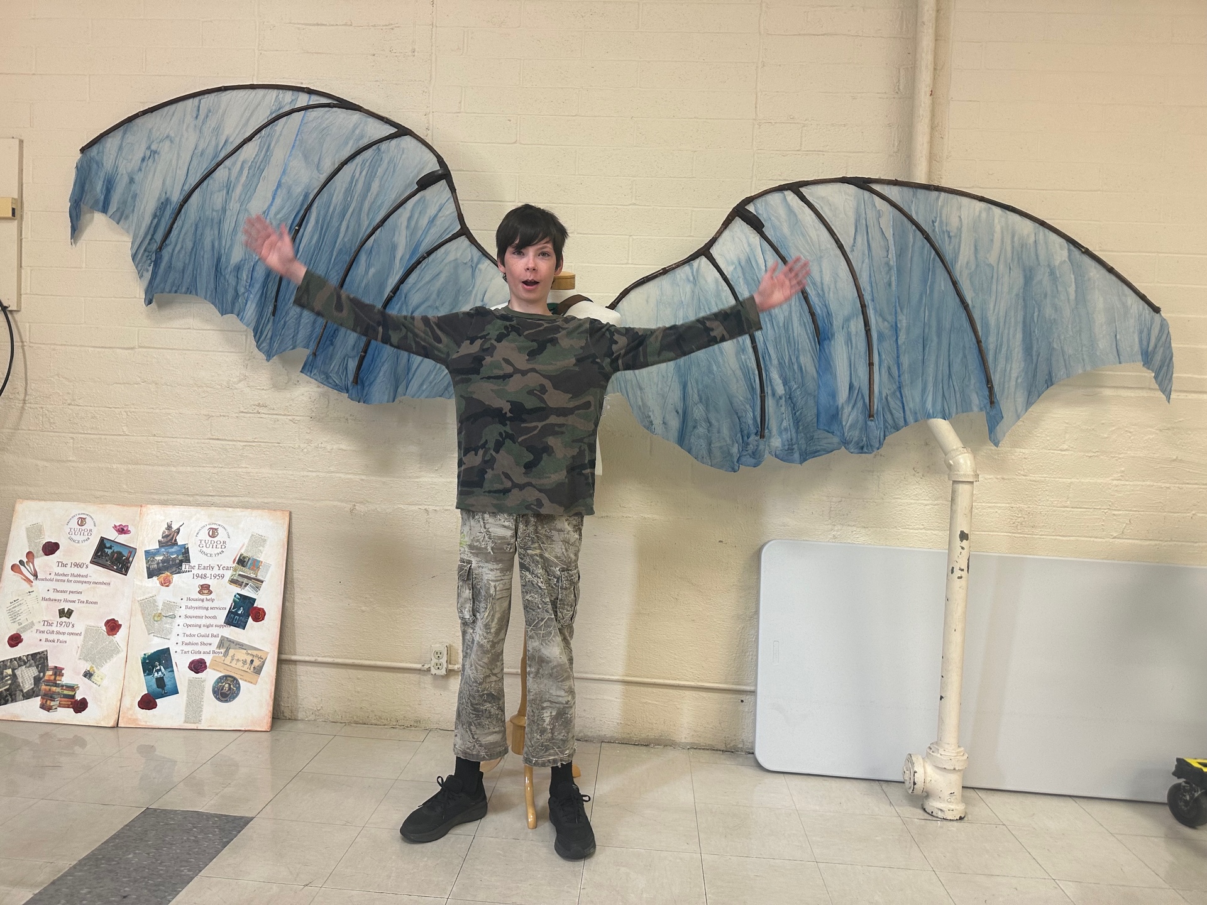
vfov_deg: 56.8
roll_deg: -3.9
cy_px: 452
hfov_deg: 71.6
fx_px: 837
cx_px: 604
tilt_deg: -2.3
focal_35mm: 24
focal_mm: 6.86
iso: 125
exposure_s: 1/60
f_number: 1.78
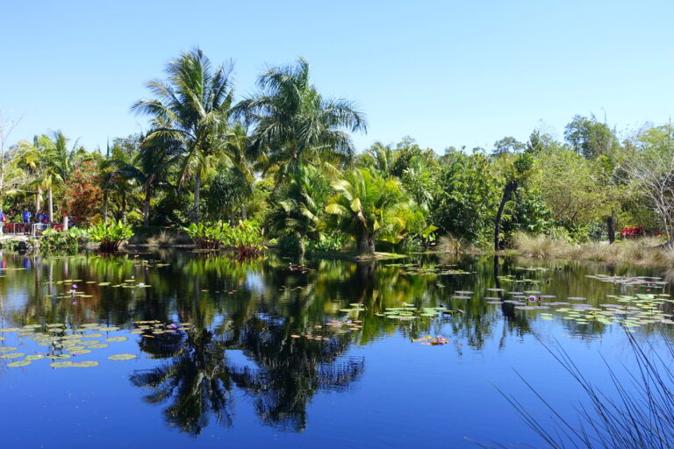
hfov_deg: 58.7
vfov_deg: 41.1
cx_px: 337
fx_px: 599
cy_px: 224
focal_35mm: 32
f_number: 5.6
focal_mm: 11.69
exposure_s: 1/250
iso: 125
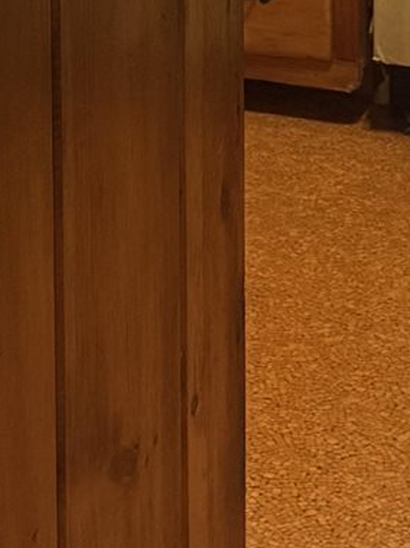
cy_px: -372
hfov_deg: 10.2
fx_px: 2307
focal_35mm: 146
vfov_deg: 12.6
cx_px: 237
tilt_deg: -9.8
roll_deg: -0.1
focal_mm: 6.76
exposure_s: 1/60
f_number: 1.78
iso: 320
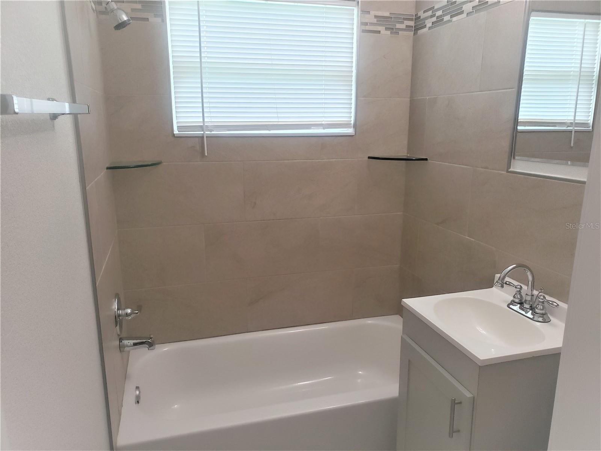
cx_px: 300
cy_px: 226
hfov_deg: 67.3
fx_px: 451
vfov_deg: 53.1
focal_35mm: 26
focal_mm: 4.3
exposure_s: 1/60
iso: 320
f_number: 2.4
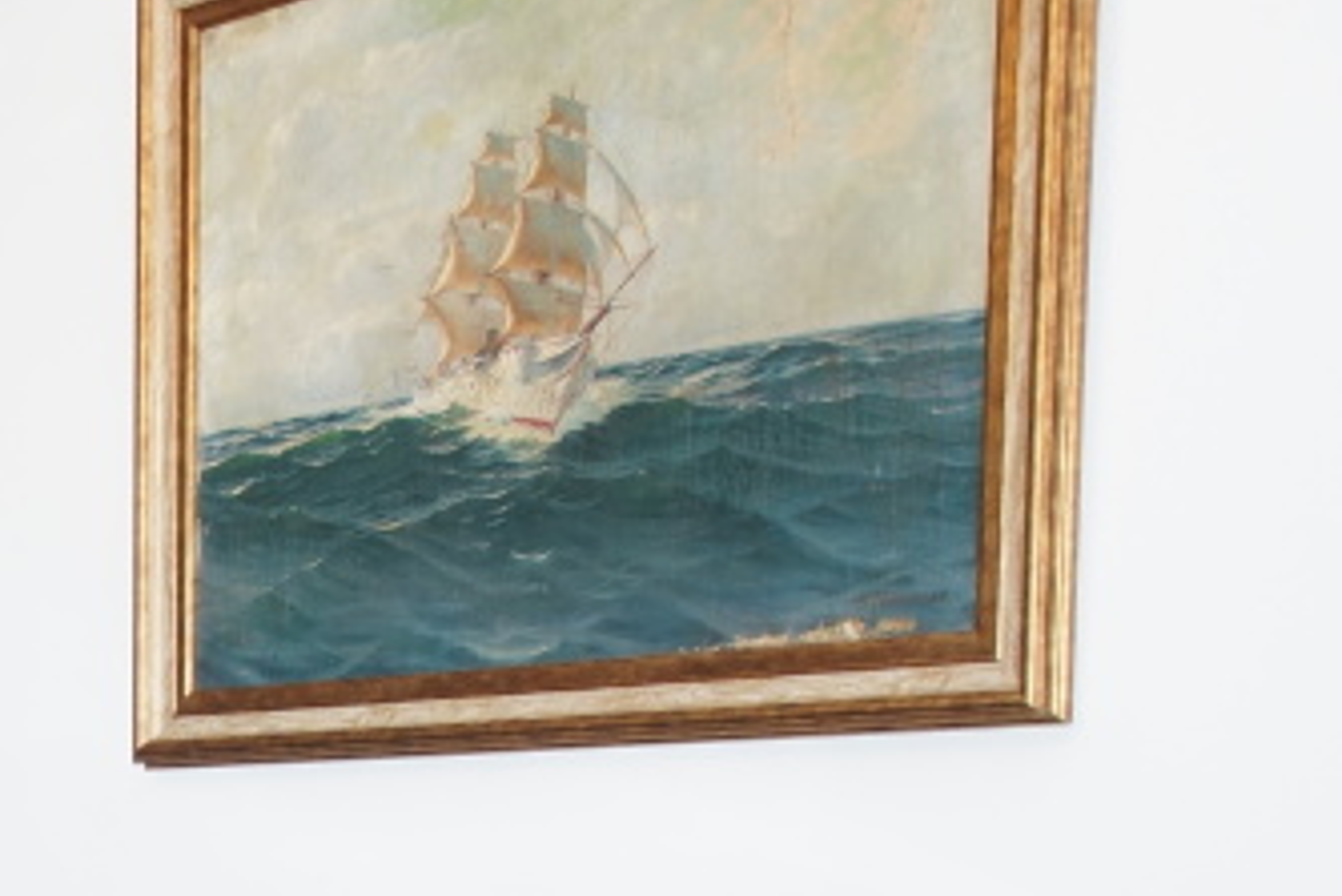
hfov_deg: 19.8
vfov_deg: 14.2
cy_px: 1181
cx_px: -550
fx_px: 3431
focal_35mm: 92
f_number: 3.5
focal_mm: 20
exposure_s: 1/60
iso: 320
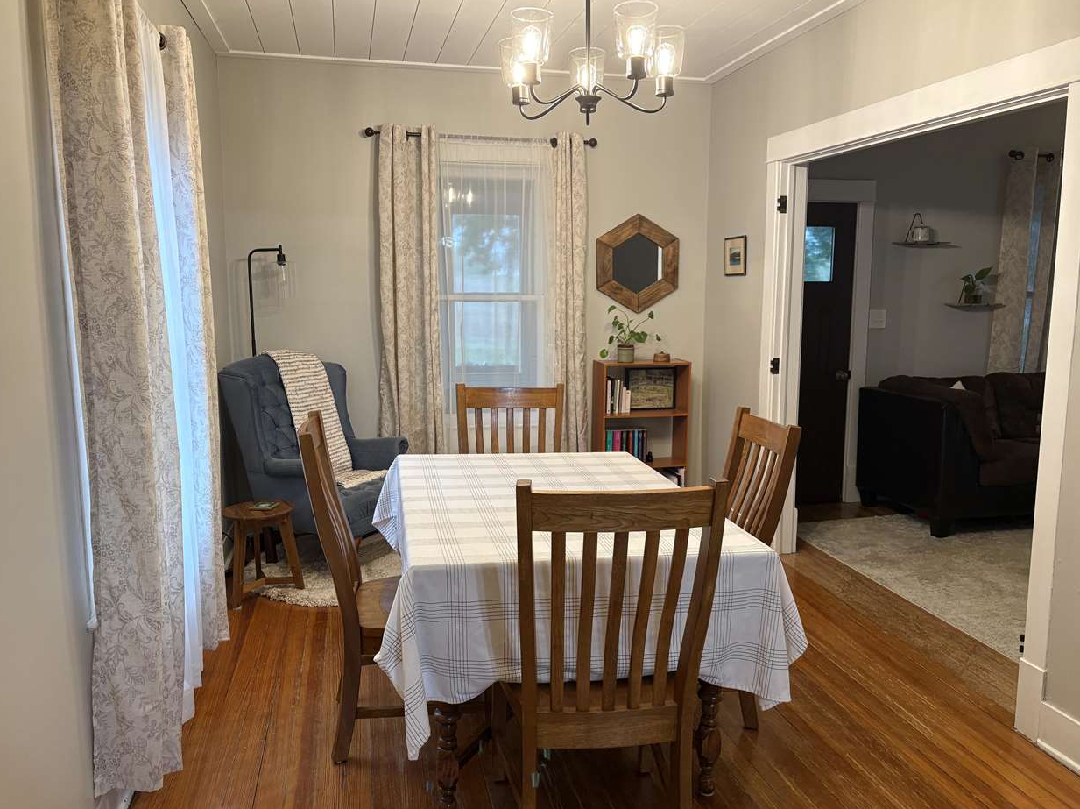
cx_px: 534
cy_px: 410
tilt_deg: -8.2
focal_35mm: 27
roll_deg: -0.4
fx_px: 842
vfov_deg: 51.3
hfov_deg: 65.4
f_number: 1.6
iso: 160
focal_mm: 5.96
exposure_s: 1/60
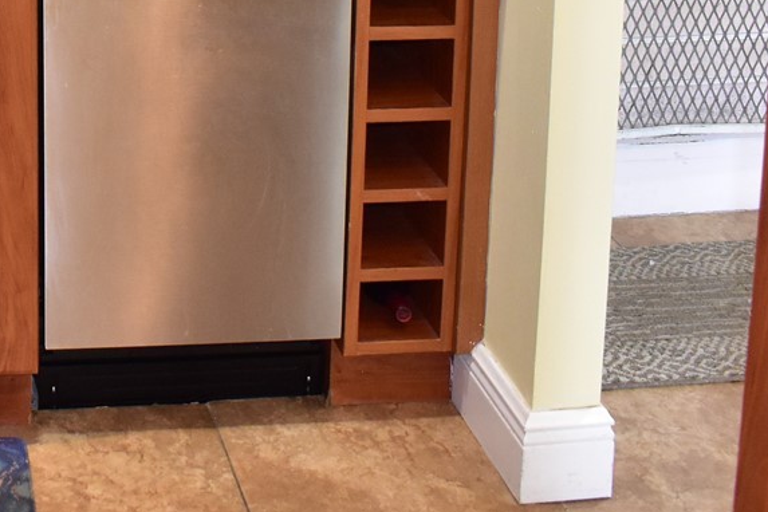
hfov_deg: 23.4
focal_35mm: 80
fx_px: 1707
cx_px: -133
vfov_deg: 15.9
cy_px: -223
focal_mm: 18
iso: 2000
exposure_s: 1/60
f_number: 5
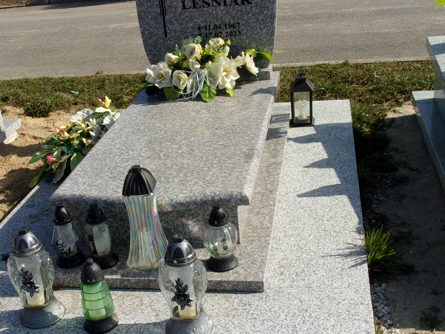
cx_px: 195
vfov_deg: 30.9
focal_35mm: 47
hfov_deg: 40.4
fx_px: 604
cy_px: 183
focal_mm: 5.1
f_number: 10.8
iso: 80
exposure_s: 1/120
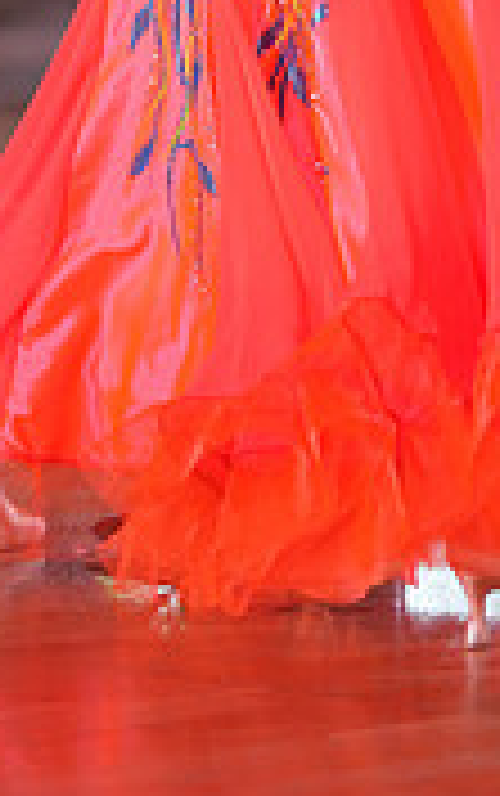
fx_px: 7830
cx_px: 624
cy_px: -450
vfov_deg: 5.8
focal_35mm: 360
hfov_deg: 3.6
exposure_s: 1/400
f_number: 2.8
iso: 640
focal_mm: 108
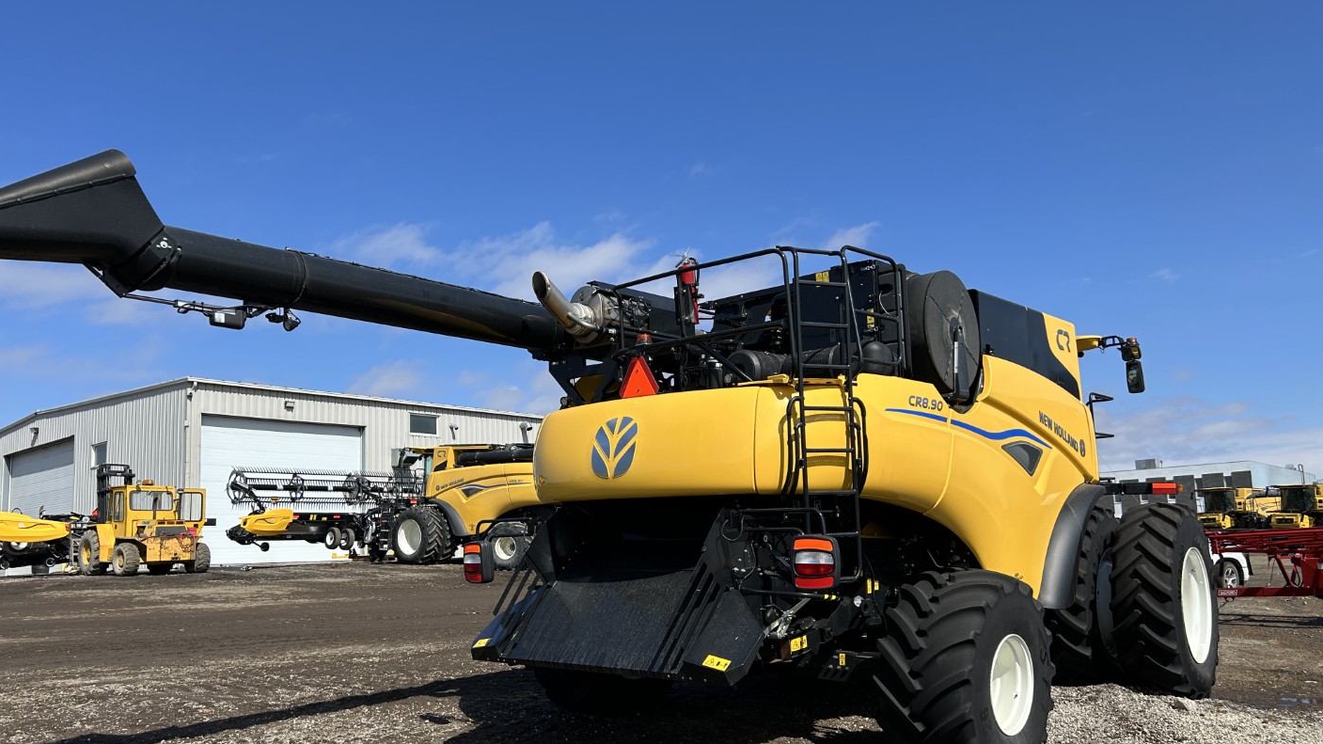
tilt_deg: +7.0
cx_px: 649
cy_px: 451
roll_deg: +1.3
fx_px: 1017
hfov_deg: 66.1
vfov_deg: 40.0
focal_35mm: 29
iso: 50
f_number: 1.5
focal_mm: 5.7
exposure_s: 1/4831
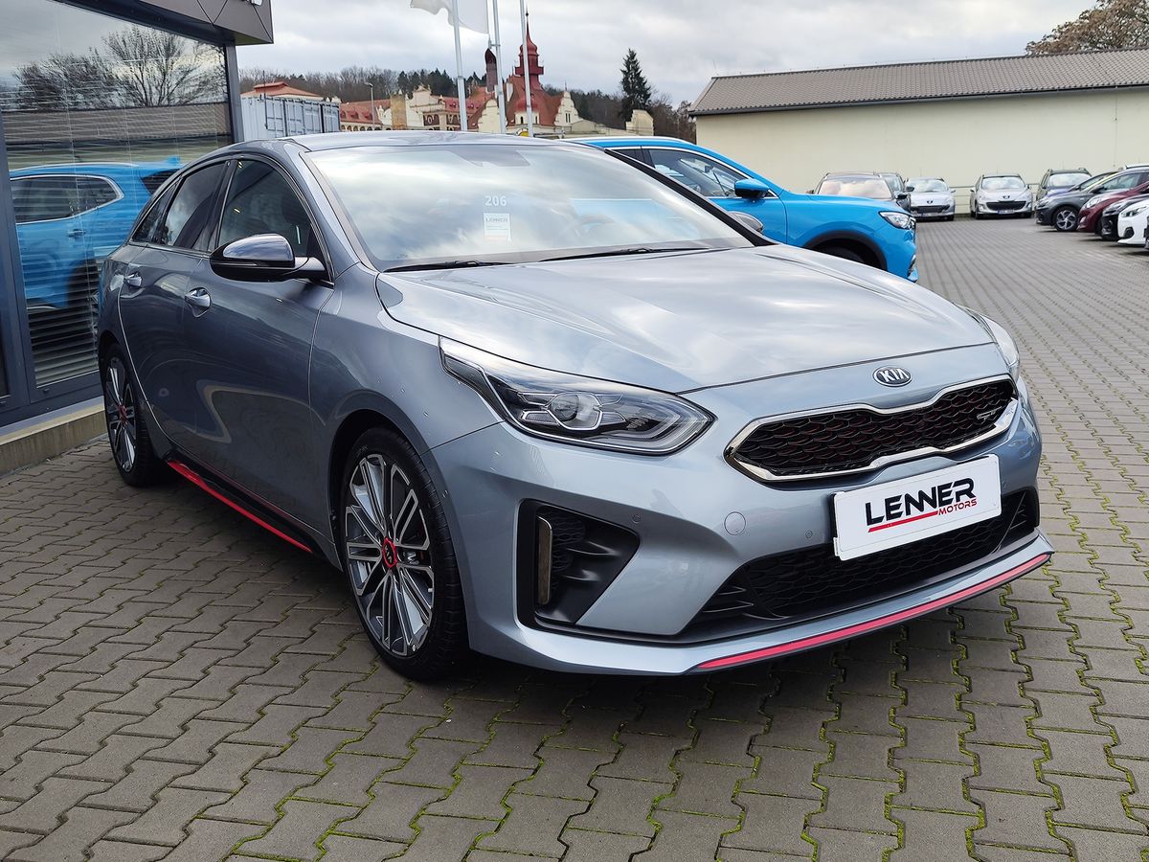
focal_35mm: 23
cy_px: 431
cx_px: 574
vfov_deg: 58.9
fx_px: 763
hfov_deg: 73.9
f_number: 1.69
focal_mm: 7.01
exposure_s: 1/211
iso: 50
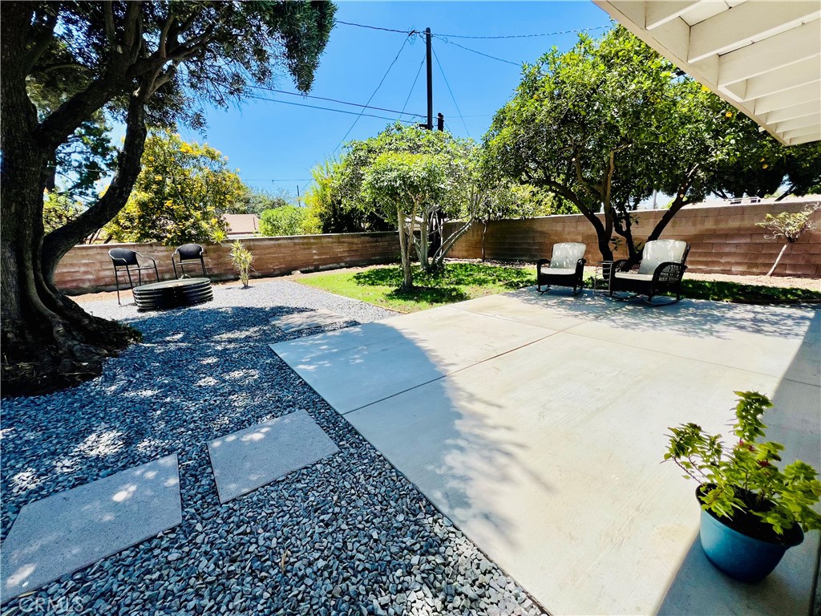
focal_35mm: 13
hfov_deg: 106.2
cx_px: 410
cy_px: 308
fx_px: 308
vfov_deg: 89.9
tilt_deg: -13.8
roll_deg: +2.1
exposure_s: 1/1754
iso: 32
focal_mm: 1.57
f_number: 1.8
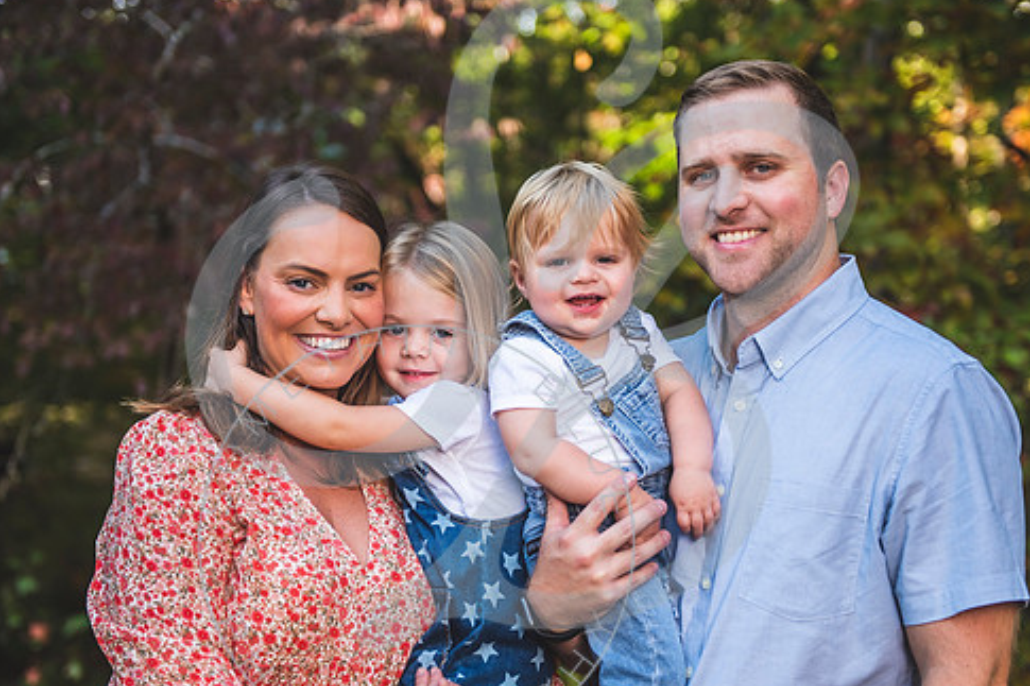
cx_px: 522
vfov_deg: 20.3
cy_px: 364
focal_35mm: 67
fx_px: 1916
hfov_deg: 30.1
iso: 100
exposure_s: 1/400
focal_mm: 56
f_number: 2.8
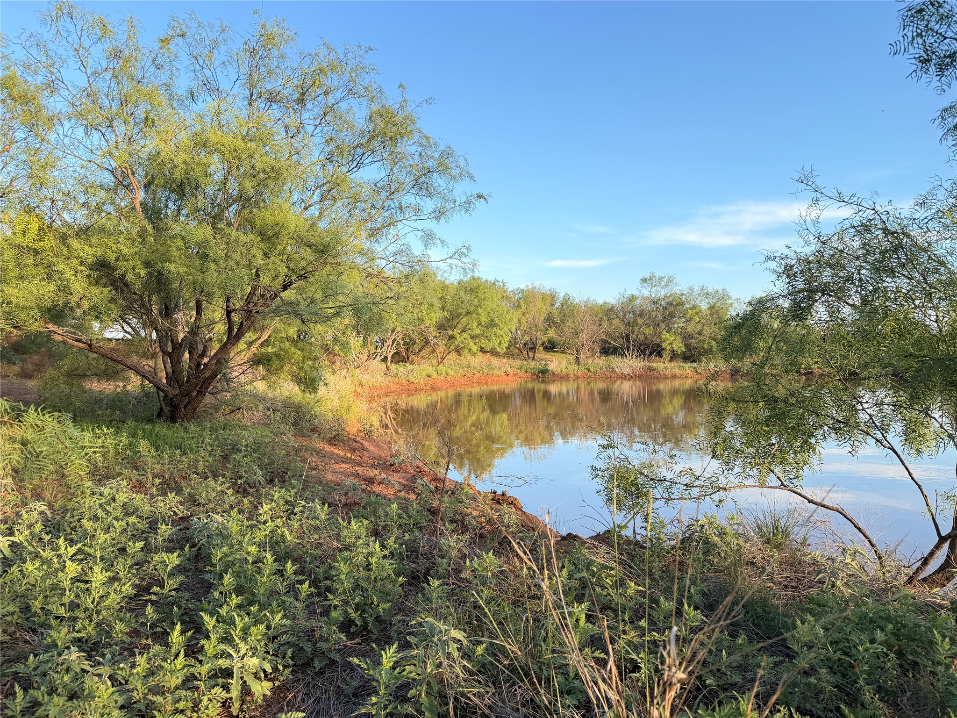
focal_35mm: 24
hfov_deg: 71.6
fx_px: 664
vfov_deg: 56.8
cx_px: 478
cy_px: 359
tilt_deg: -0.9
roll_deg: -1.2
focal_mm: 6.76
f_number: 1.78
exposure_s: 1/979
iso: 100
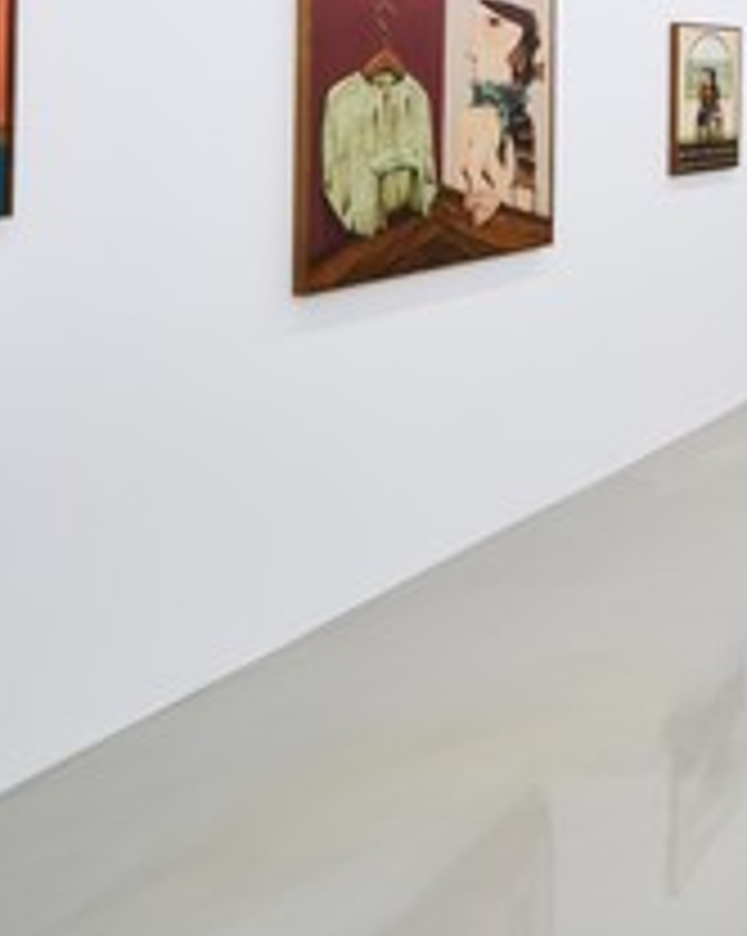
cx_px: 994
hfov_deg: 30.2
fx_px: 1052
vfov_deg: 43.3
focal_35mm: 38
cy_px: 70
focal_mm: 12
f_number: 20
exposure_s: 1/80
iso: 500
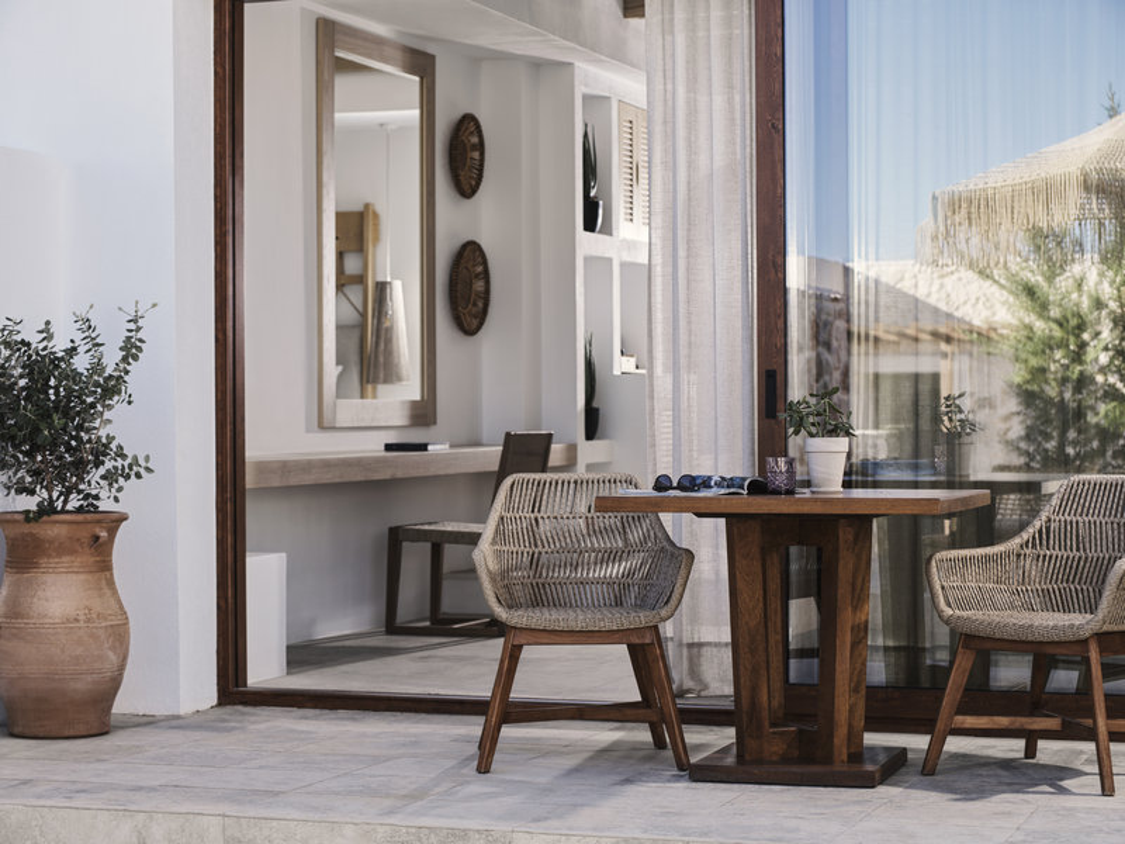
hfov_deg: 20.9
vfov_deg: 15.7
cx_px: 562
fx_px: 3055
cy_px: 422
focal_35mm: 94
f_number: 8
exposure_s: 1/90
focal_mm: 120
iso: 100
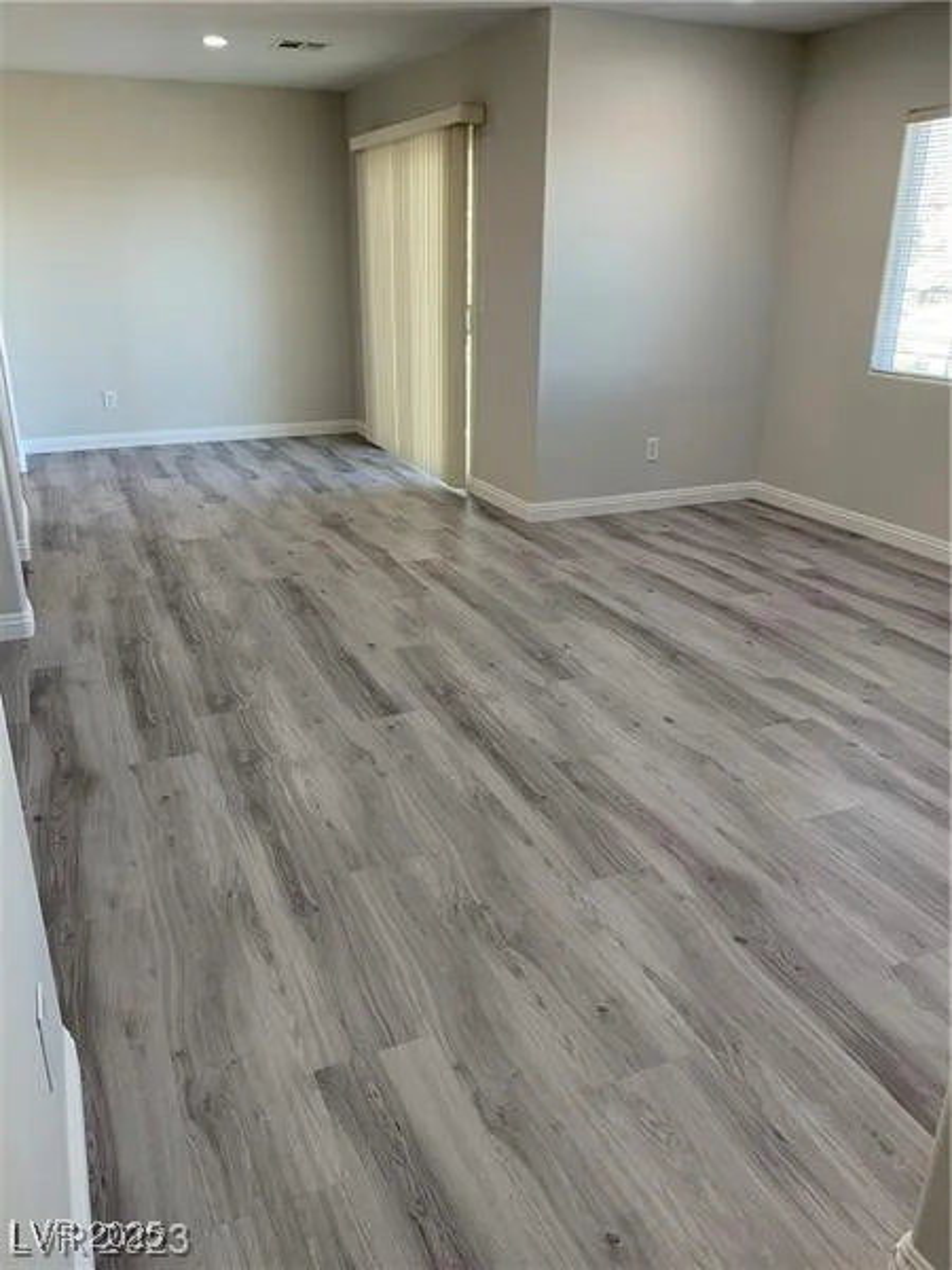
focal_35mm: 26
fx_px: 953
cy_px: 635
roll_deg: -0.7
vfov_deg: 67.3
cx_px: 476
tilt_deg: -19.5
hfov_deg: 53.1
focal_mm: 4.25
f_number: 1.8
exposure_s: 1/60
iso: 50
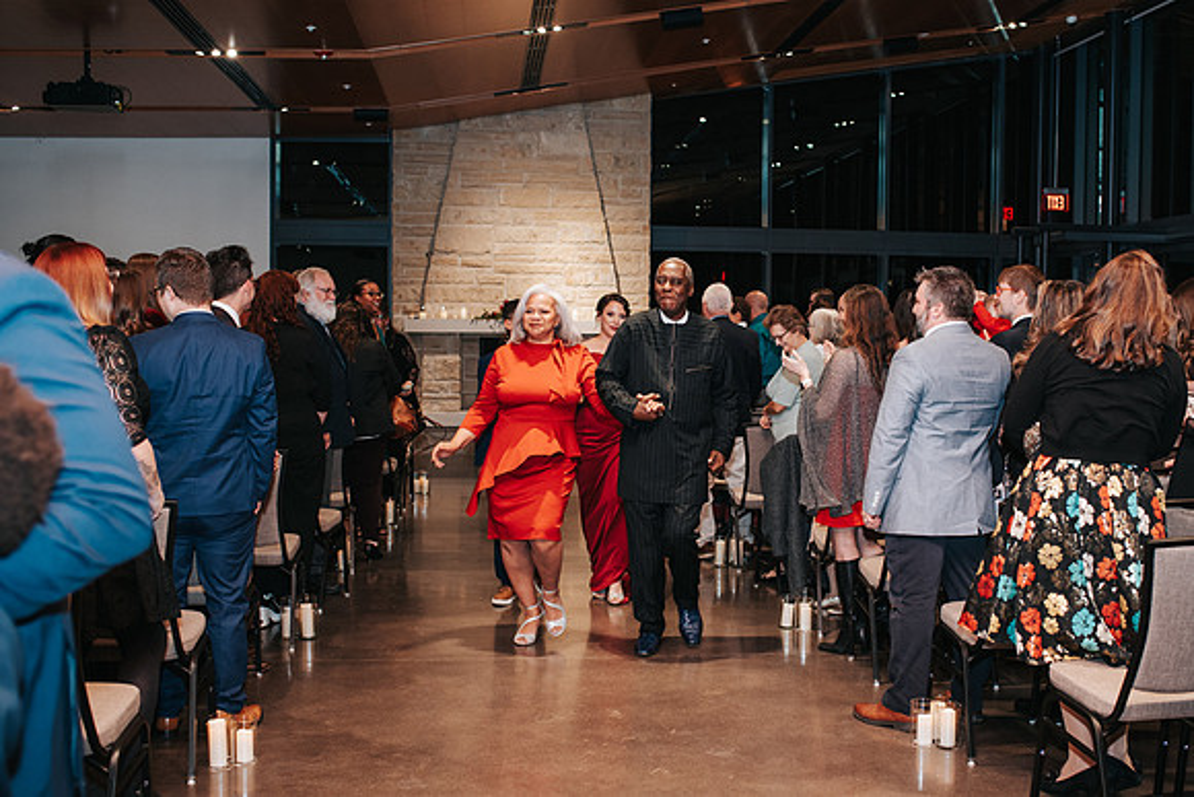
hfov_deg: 45.3
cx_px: 679
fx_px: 1427
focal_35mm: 43
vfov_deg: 31.2
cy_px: 405
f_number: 2.8
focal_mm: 35
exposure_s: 1/200
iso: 1000
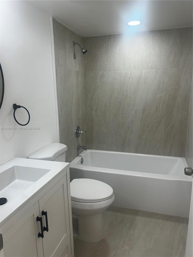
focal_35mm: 26
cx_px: 96
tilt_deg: -12.5
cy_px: 128
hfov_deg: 53.1
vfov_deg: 67.3
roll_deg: +0.4
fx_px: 193
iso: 40
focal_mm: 5.7
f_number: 1.5
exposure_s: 1/120
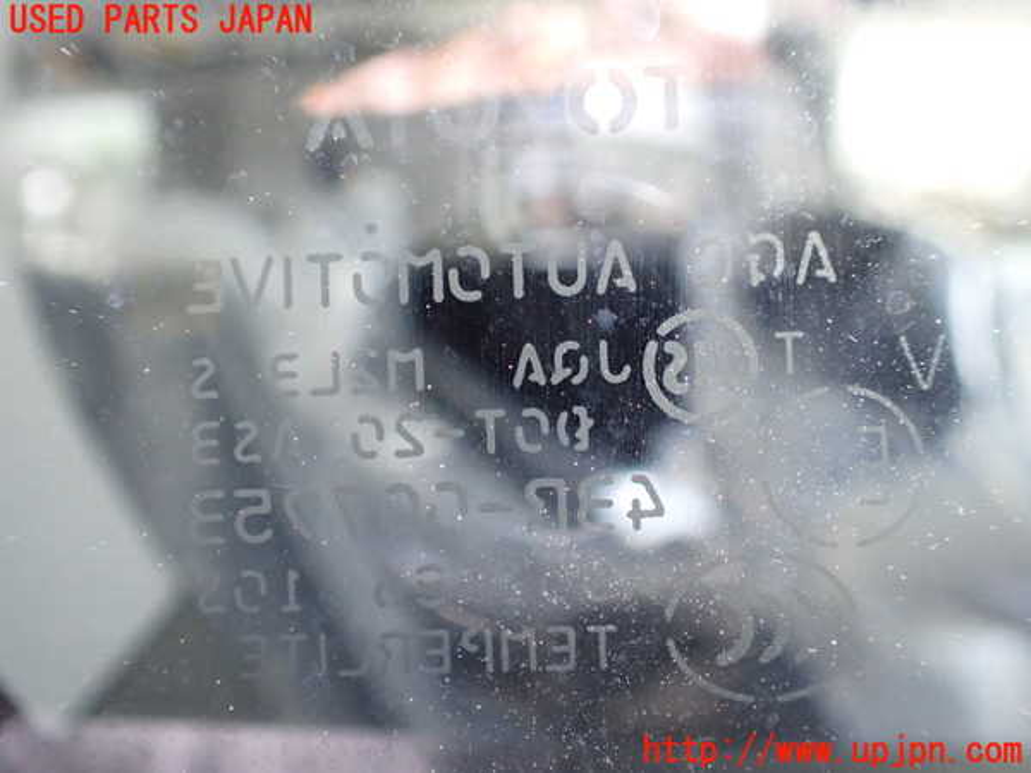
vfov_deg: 46.8
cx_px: 516
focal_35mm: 30
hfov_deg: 60.0
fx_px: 894
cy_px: 386
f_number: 2.3
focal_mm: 5.4
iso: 800
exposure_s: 1/125
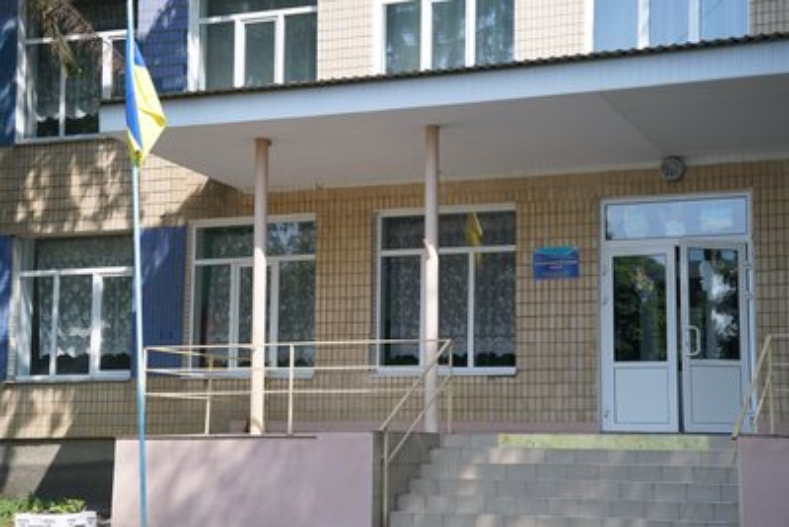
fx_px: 1535
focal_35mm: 70
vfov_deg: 19.5
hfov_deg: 28.8
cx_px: 394
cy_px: 264
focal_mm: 70
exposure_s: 1/200
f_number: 5.6
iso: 100
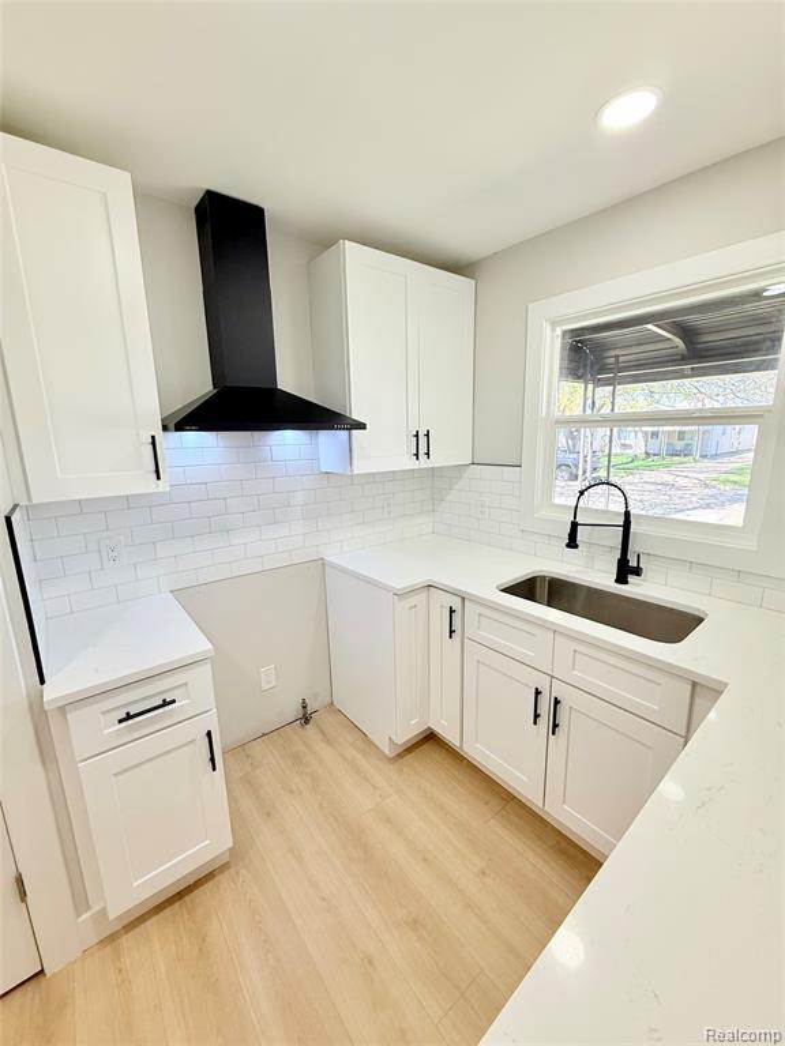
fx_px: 423
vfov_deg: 102.1
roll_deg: +0.8
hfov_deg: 85.7
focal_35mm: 14
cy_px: 523
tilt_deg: -11.2
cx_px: 392
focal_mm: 2.22
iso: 100
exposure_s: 1/120
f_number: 2.2
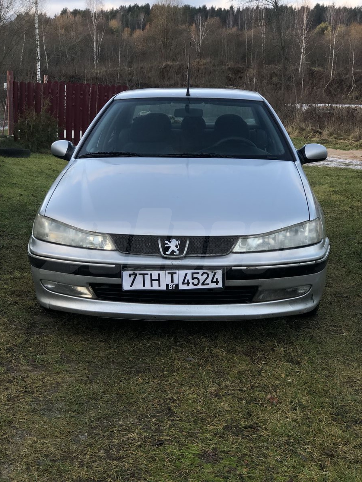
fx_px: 795
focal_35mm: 57
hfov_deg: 25.7
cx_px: 181
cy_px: 241
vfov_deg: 33.8
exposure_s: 1/60
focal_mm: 6.6
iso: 20
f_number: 2.8
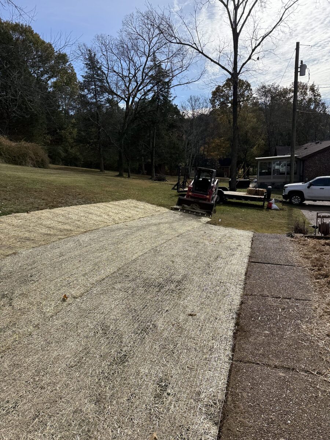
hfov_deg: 56.8
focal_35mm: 24
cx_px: 165
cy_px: 220
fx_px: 305
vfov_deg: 71.6
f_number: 1.78
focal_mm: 6.76
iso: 80
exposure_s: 1/4405
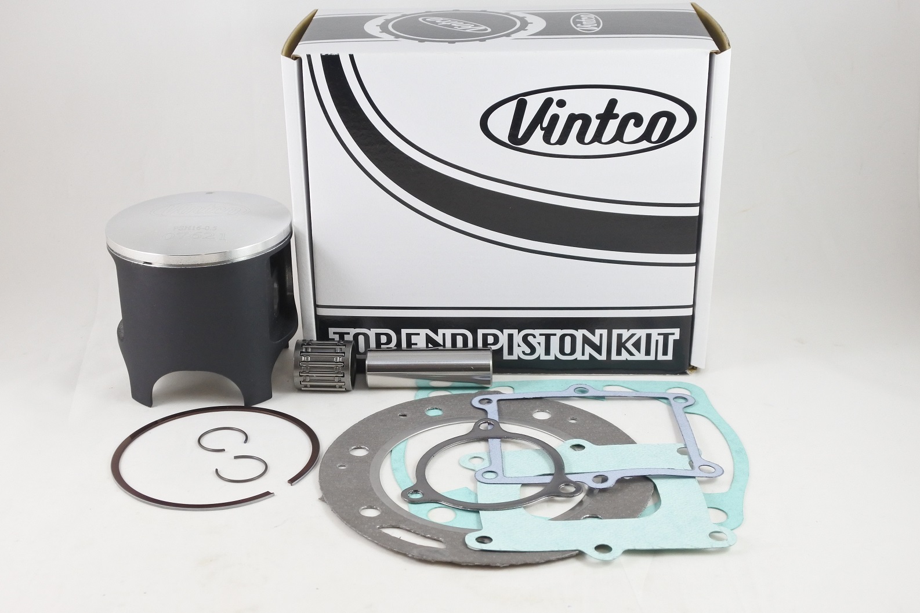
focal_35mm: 42
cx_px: 460
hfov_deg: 46.4
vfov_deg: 31.9
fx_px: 1073
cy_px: 306
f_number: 4.2
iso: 640
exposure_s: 1/125
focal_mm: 15.7
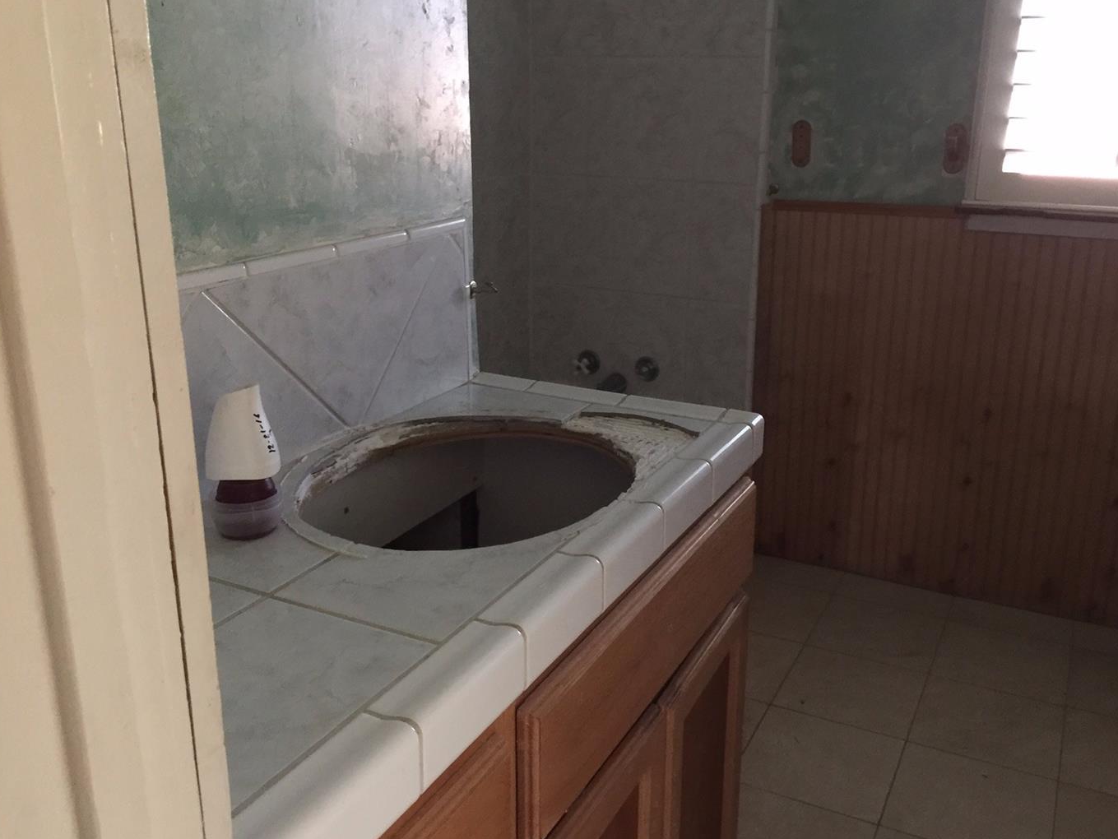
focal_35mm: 32
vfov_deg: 44.2
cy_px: 395
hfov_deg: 56.7
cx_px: 605
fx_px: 1034
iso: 80
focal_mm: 4.15
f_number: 2.2
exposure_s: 1/4
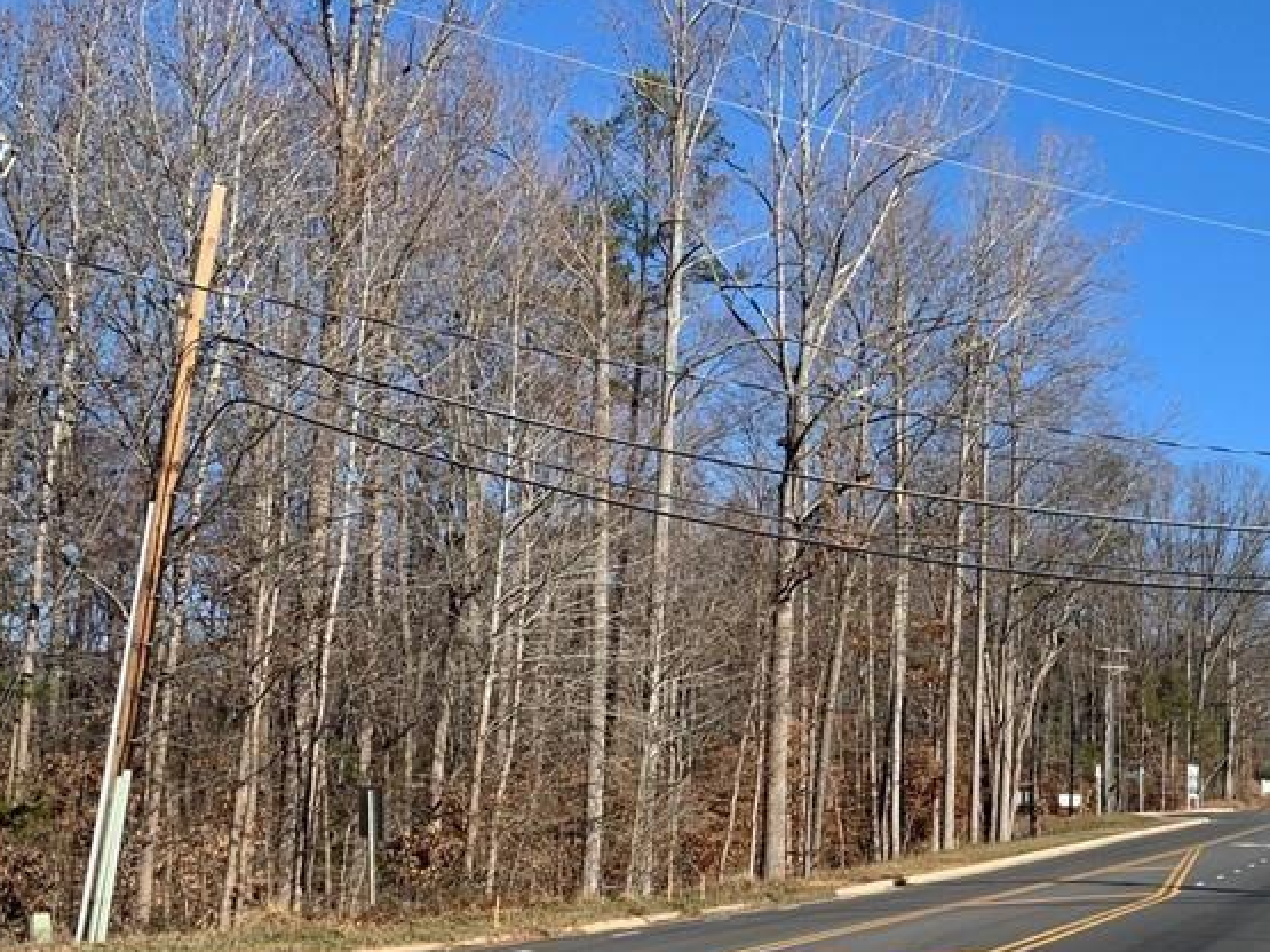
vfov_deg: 30.2
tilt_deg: +11.2
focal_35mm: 48
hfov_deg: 38.1
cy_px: 538
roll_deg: -0.2
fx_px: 1761
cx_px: 1034
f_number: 1.8
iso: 25
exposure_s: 1/1748
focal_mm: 4.25
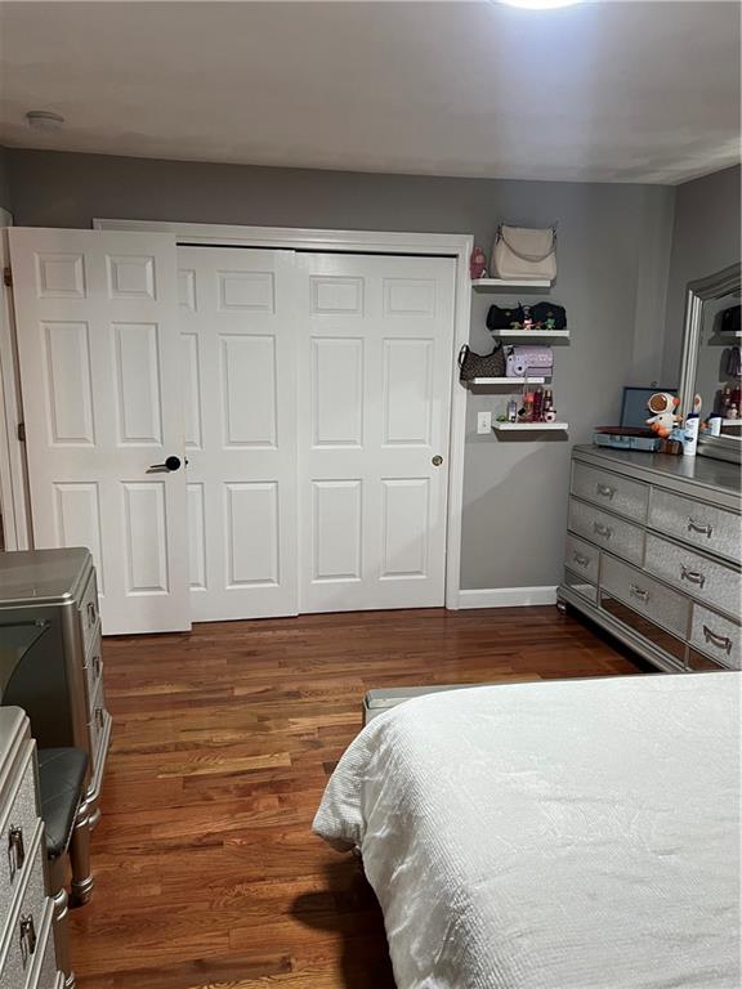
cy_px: 494
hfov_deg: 53.1
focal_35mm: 26
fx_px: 743
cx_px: 371
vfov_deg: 67.3
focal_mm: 5.7
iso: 160
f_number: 1.5
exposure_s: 1/60
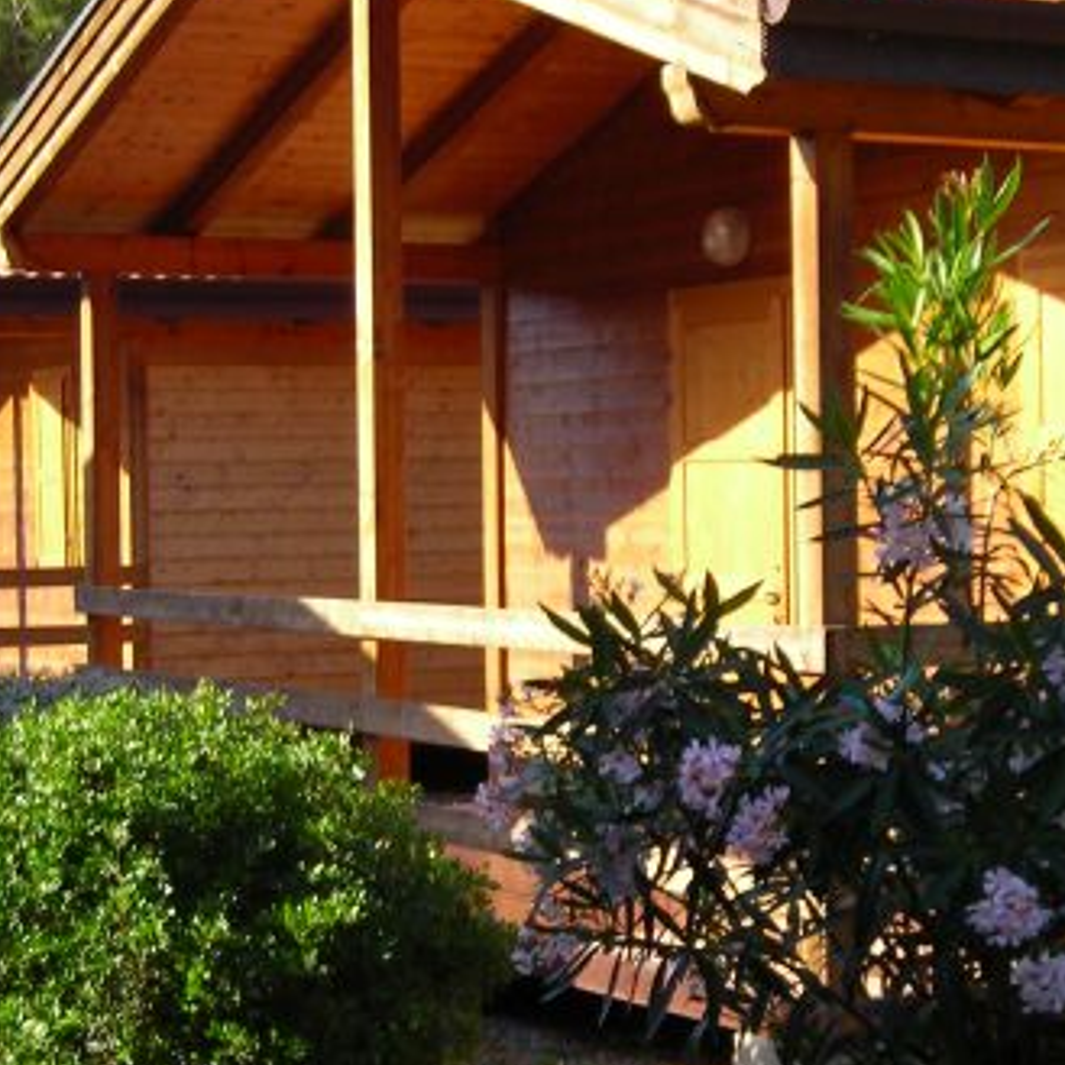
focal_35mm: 88
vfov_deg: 19.7
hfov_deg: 19.7
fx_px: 3063
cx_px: 686
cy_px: 612
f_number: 3.3
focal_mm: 6.8
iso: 50
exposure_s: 1/212
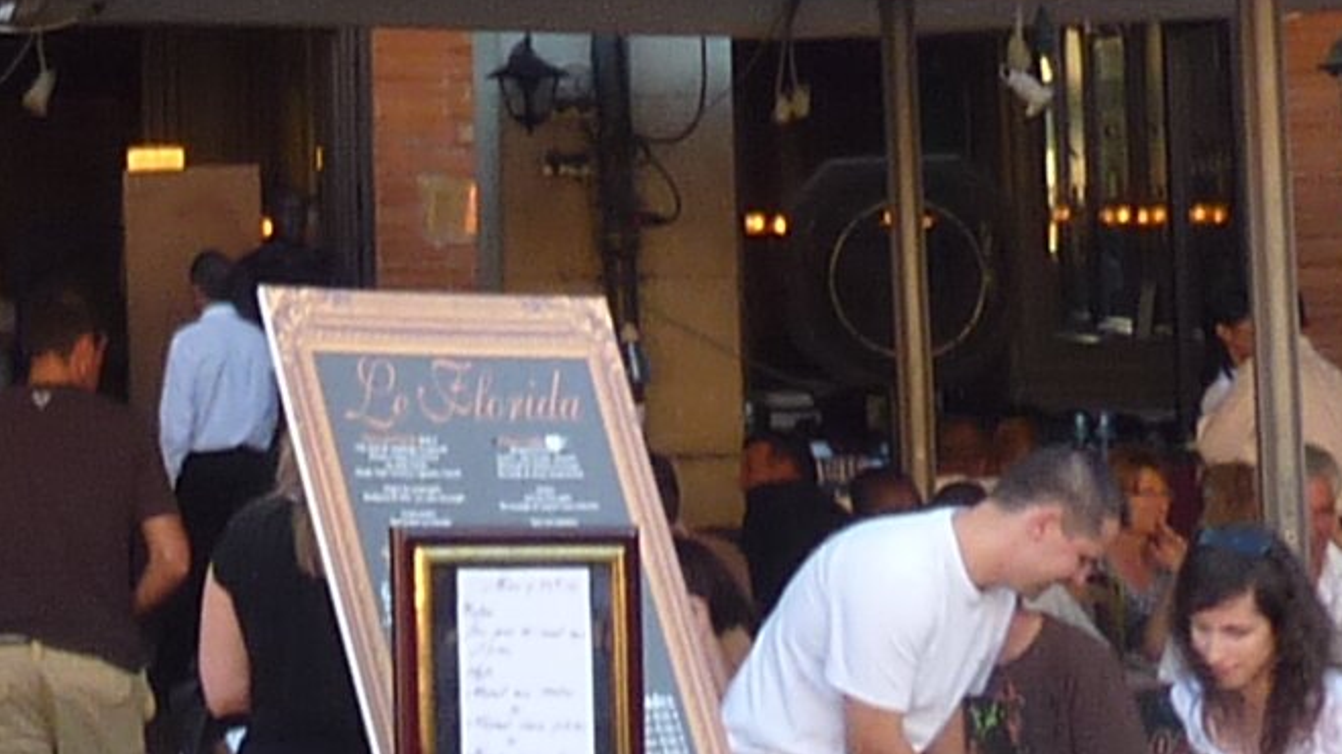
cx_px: -198
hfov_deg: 13.9
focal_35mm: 151
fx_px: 5373
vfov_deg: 7.8
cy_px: -628
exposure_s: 1/80
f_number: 3.3
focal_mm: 4.1
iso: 80
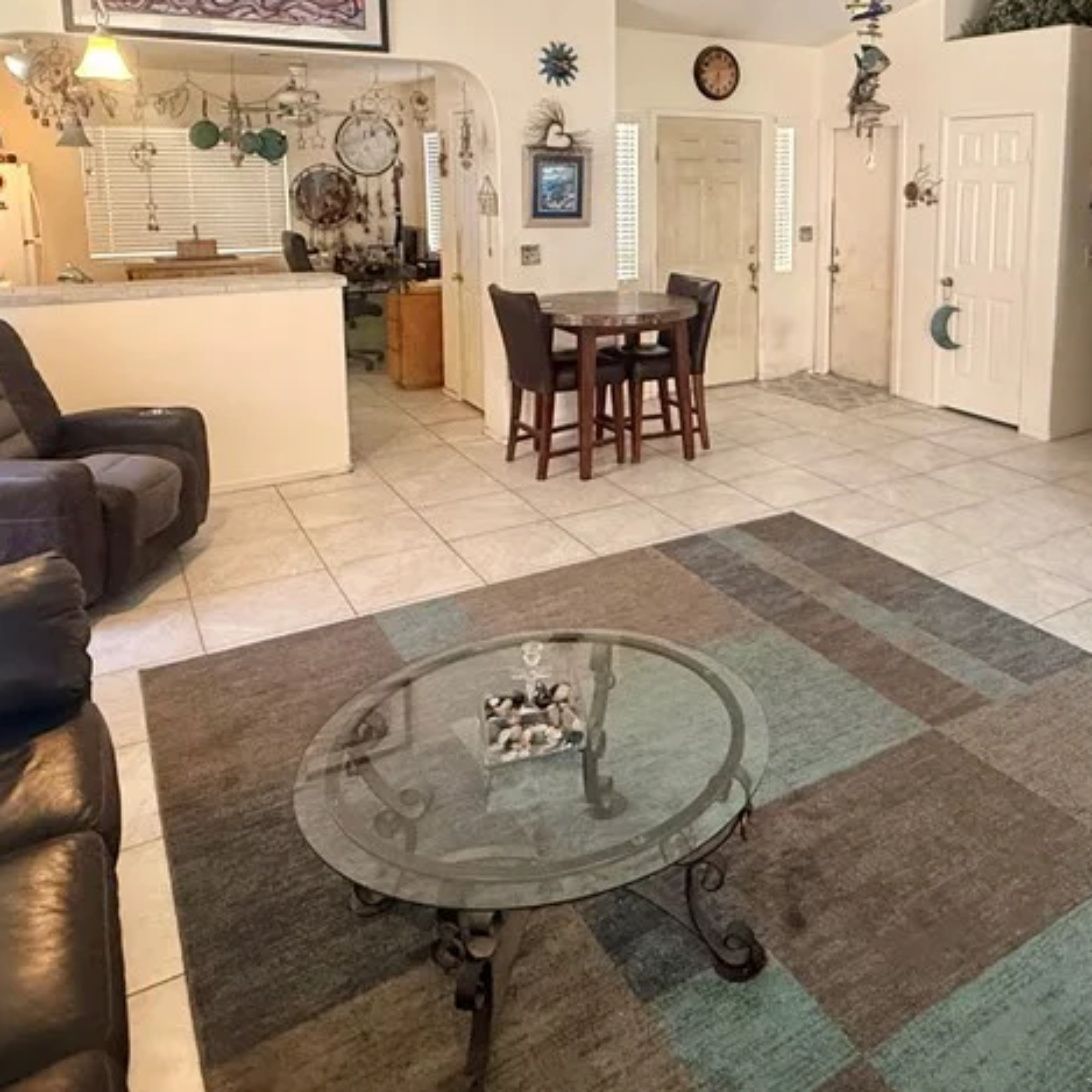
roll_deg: -0.8
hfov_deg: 57.4
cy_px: 296
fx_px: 964
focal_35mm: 27
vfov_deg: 56.6
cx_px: 754
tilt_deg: -6.6
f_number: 2.2
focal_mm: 2.22
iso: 640
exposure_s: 1/60
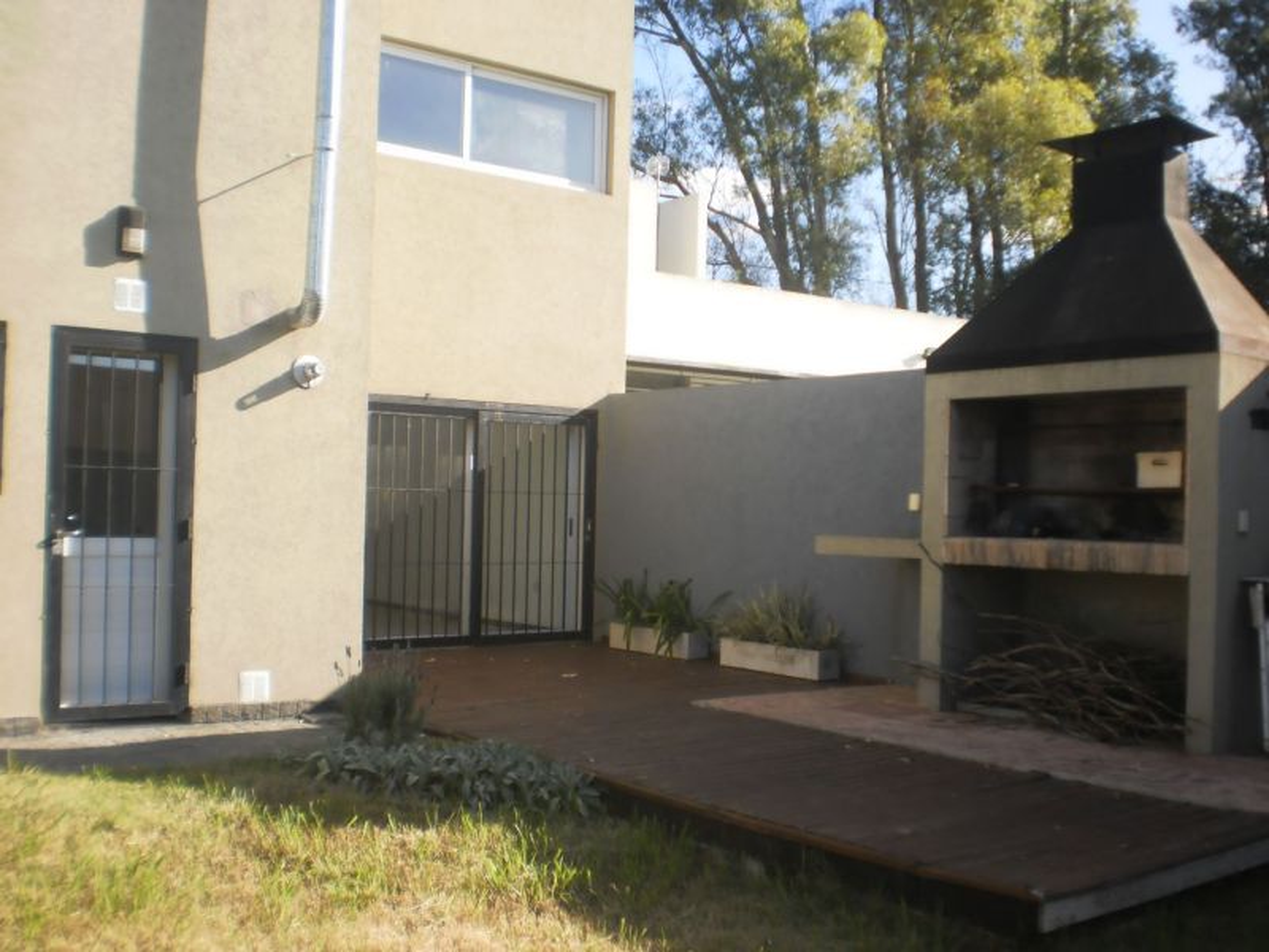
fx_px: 1320
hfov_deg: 51.4
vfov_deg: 39.7
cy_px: 476
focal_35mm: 36
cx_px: 634
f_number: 3.1
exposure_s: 1/1000
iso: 200
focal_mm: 6.3
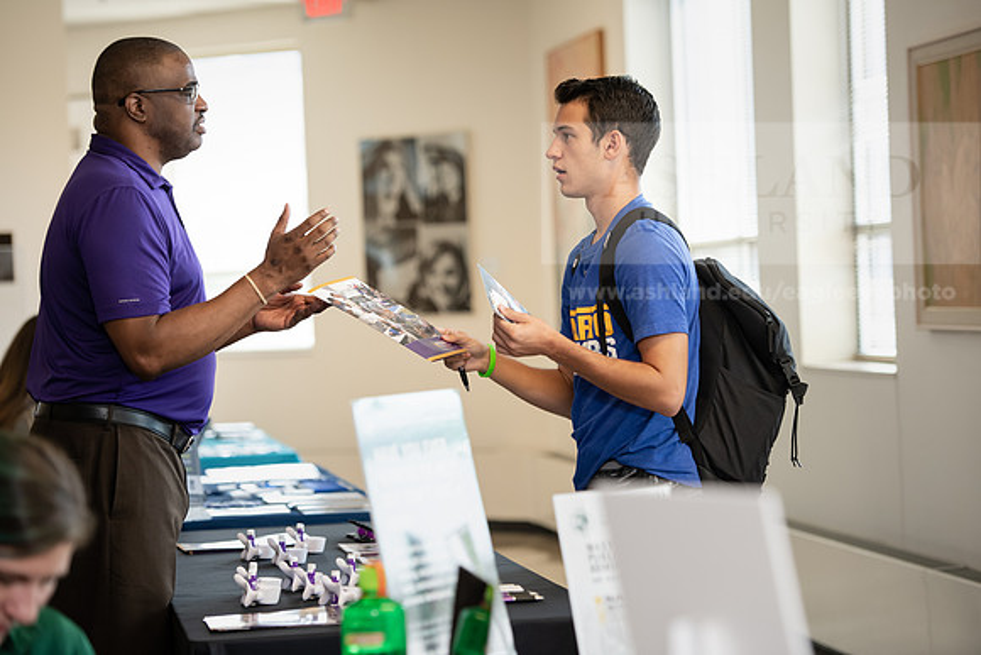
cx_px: 490
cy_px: 328
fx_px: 3162
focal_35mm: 116
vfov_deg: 11.8
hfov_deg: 17.6
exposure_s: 1/200
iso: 800
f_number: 3.5
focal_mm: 116
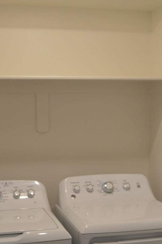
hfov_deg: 22.2
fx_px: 412
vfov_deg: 32.5
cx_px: 76
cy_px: 172
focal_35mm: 61
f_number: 4.5
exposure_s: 1/80
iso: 400
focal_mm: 20
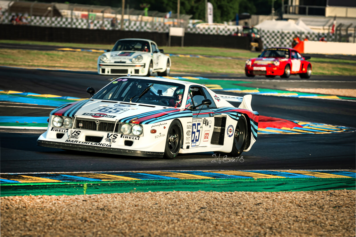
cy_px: 118
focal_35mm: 300
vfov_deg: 4.6
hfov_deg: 6.9
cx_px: 178
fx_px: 2963
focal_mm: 200
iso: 100
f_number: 5
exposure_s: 1/500
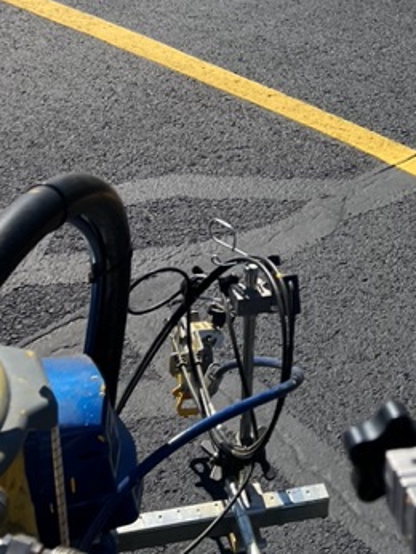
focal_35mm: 77
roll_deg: -1.4
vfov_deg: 23.7
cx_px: 398
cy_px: -58
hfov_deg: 18.7
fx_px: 1232
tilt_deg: -21.2
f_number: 1.5
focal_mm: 5.7
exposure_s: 1/4831
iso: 50
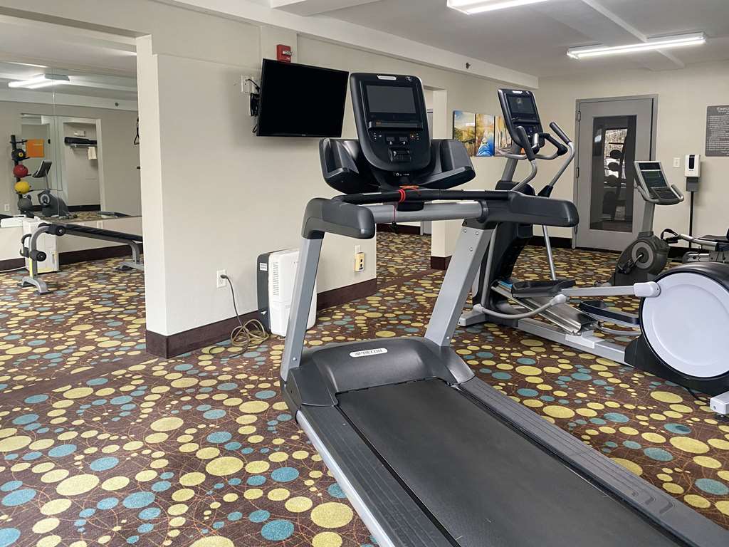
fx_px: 548
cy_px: 274
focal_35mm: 26
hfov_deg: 67.3
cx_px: 364
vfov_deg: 53.1
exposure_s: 1/60
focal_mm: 4.25
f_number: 1.8
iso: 100
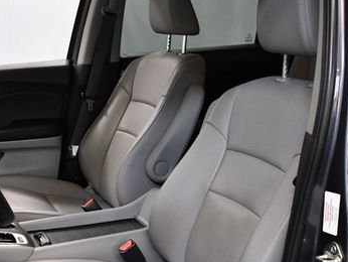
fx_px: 644
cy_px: 164
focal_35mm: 64
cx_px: 143
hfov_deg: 30.2
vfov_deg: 22.9
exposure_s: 1/125
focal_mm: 18
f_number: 3.5
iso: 1600
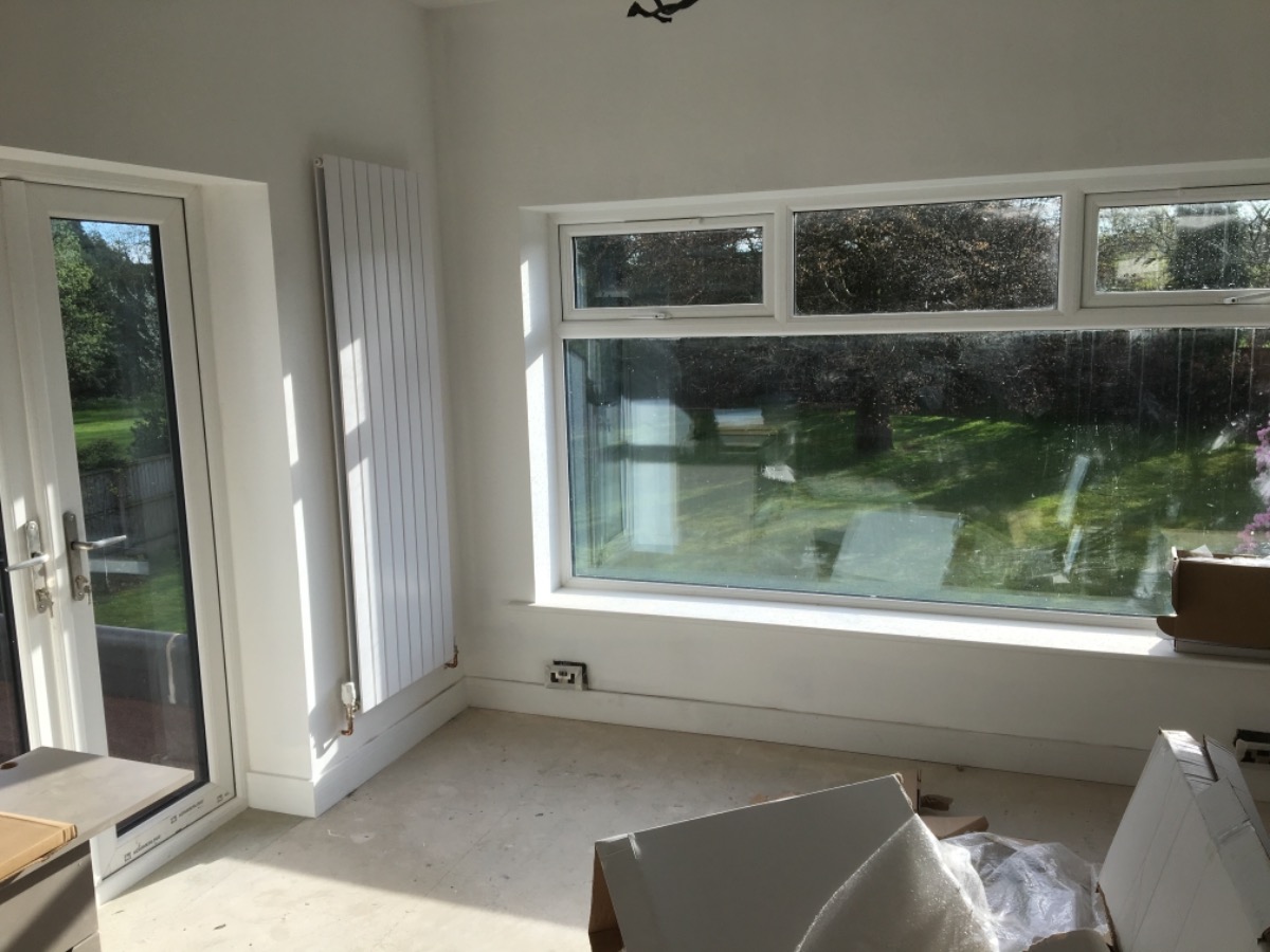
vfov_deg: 48.2
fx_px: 1064
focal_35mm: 29
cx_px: 635
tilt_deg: -8.8
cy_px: 476
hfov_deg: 61.7
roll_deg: +0.6
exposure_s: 1/641
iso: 25
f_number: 2.2
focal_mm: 4.15
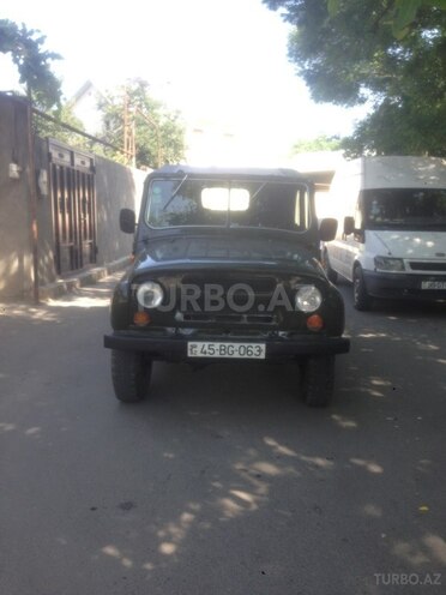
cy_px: 298
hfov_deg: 42.9
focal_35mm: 33
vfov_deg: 55.4
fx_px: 567
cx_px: 223
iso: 50
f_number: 2.4
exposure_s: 1/188
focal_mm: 4.12
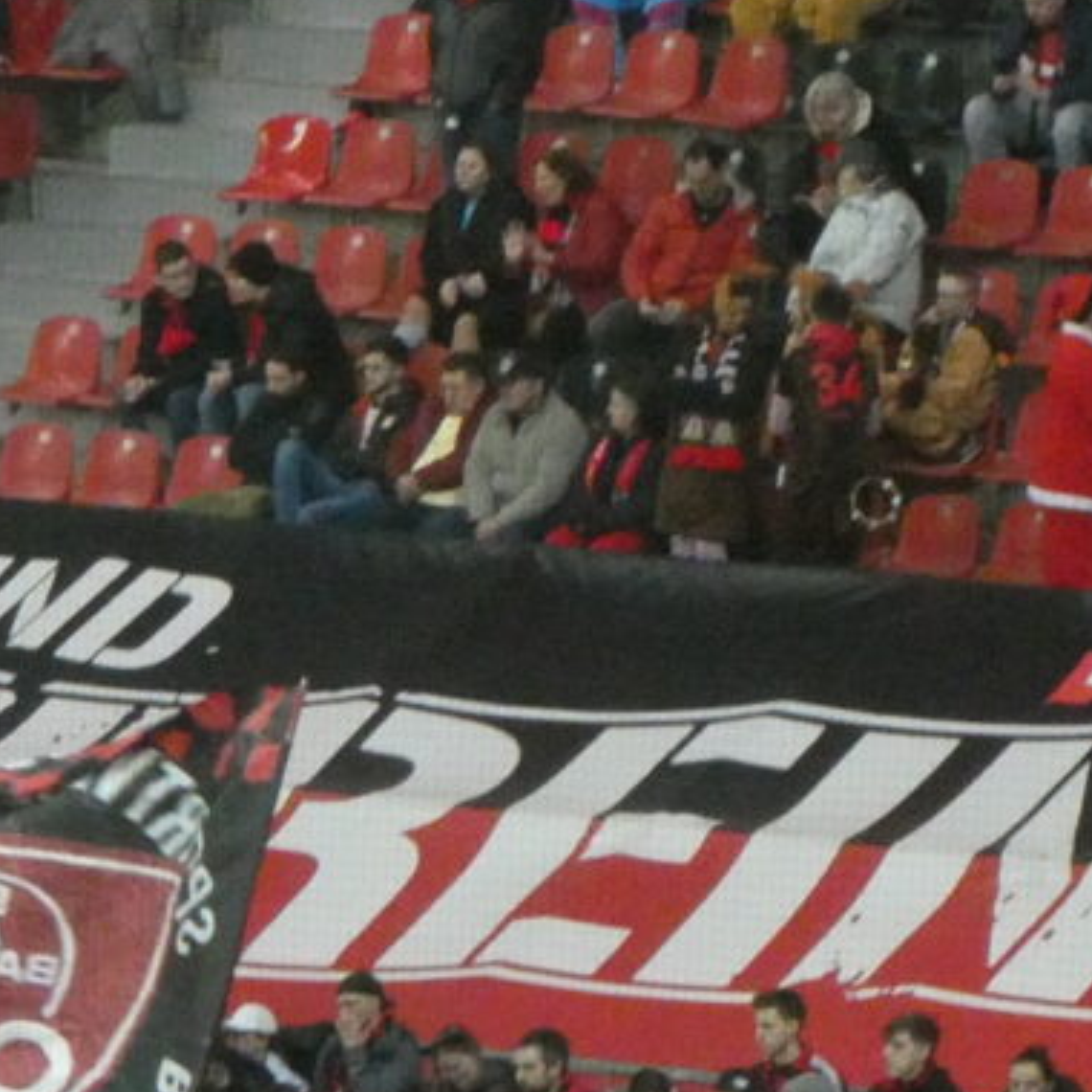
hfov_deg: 2.9
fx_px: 21236
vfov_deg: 2.9
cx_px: -1132
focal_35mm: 595
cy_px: 1635
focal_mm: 28.7
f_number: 5.5
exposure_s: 1/80
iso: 1000
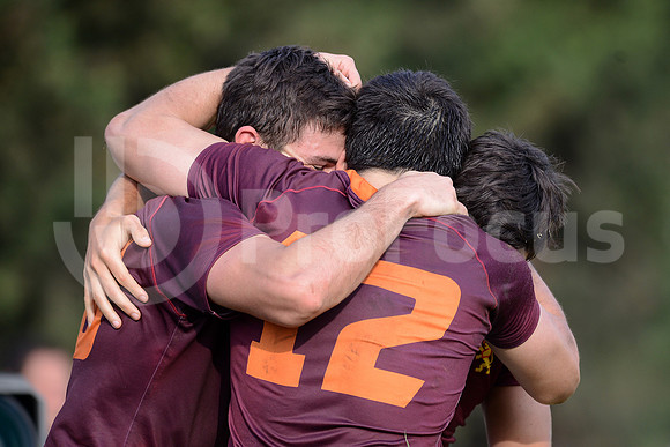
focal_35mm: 420
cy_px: 224
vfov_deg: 3.3
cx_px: 335
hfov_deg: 4.9
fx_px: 7818
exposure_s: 1/1000
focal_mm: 420
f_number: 4
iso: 560
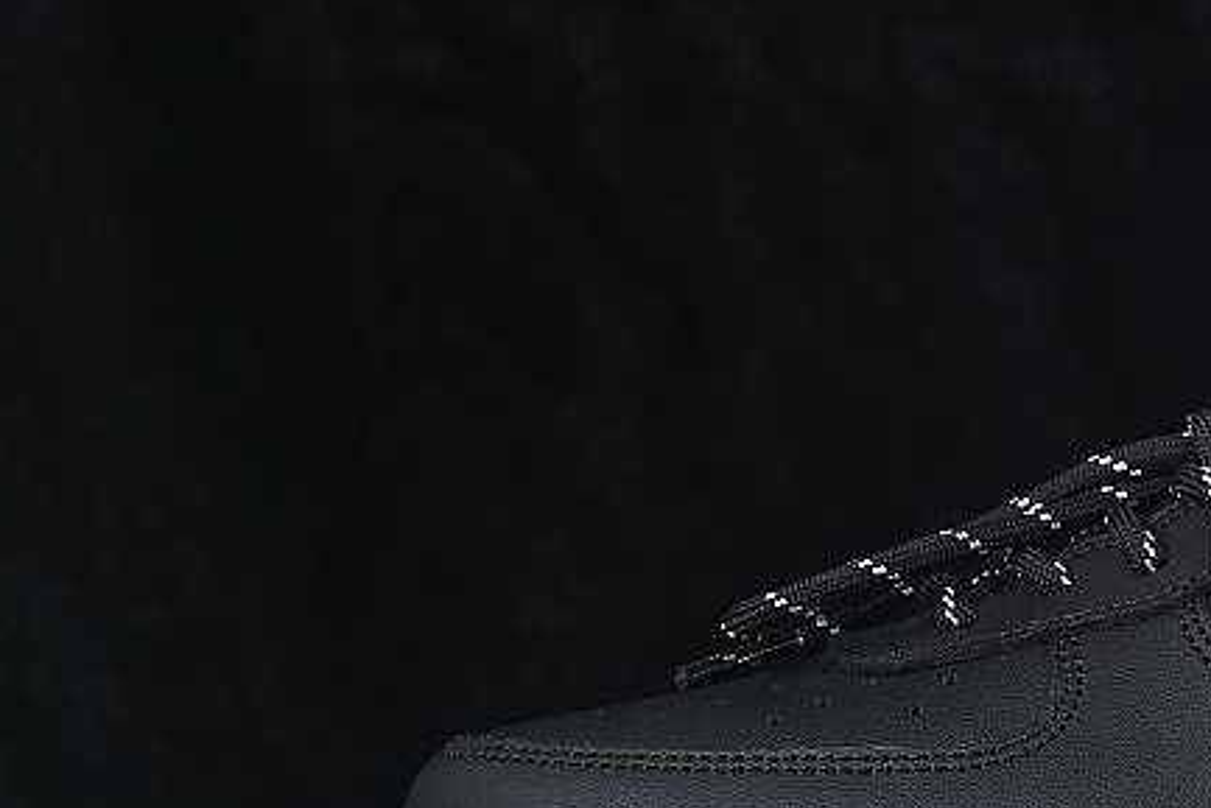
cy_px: 506
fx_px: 6292
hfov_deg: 10.8
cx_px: 1393
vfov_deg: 7.3
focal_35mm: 187
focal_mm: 50
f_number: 6.3
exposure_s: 1/60
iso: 160
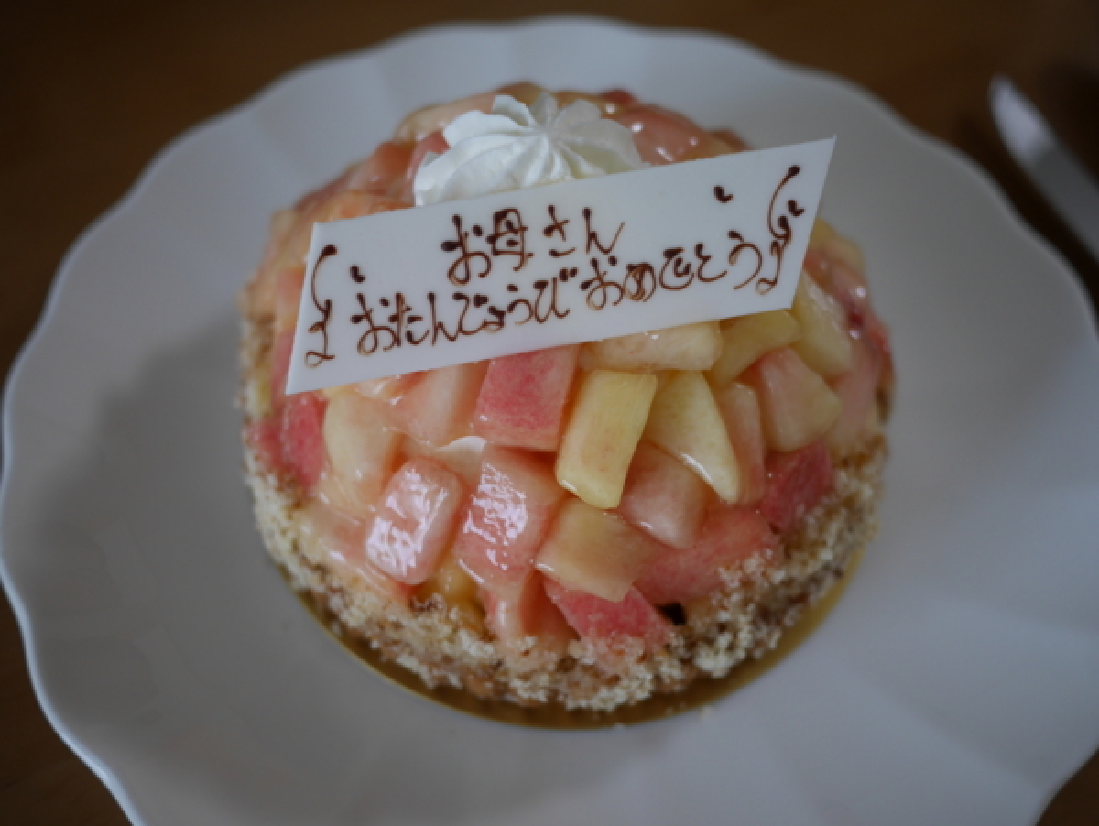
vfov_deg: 36.0
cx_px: 550
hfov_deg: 46.8
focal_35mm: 40
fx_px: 1271
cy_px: 413
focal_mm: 20
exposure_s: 1/60
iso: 200
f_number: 1.7
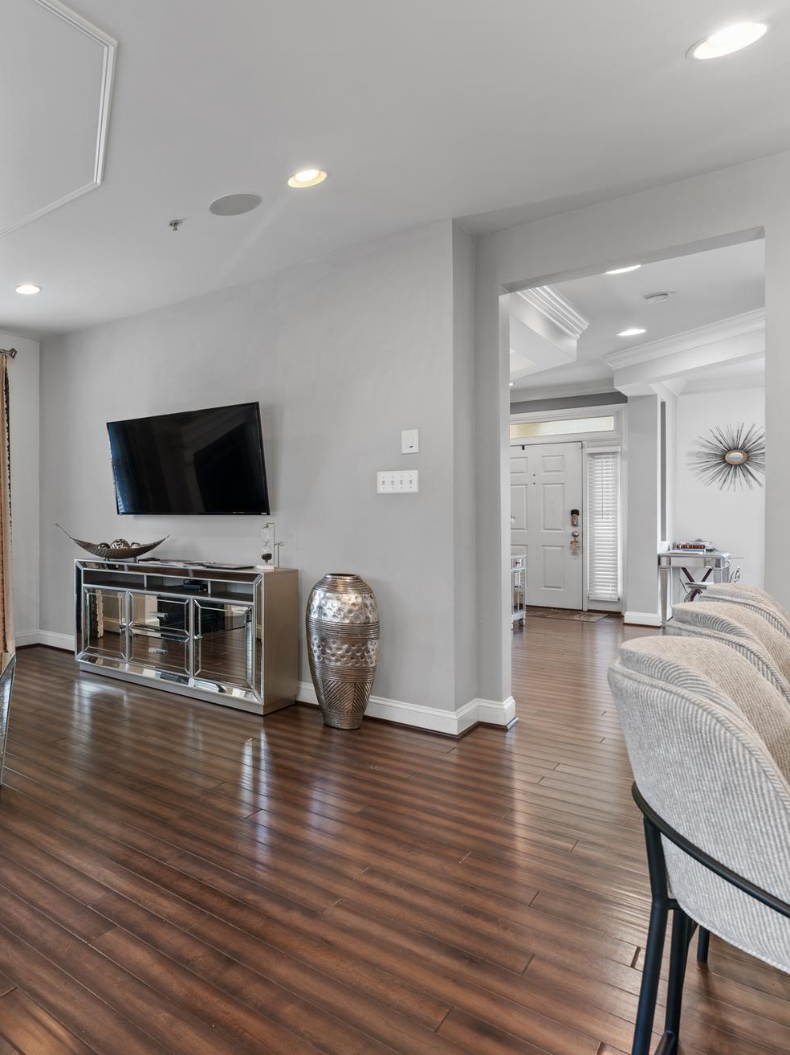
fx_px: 639
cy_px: 523
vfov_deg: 79.0
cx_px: 8
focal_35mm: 21
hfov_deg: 51.5
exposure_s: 1.3
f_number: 8
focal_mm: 14
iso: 100
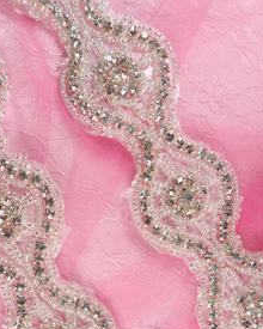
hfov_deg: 31.4
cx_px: 117
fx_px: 467
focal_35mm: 48
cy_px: 250
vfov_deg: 37.7
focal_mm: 4.9
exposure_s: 1/180
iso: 80
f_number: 3.5
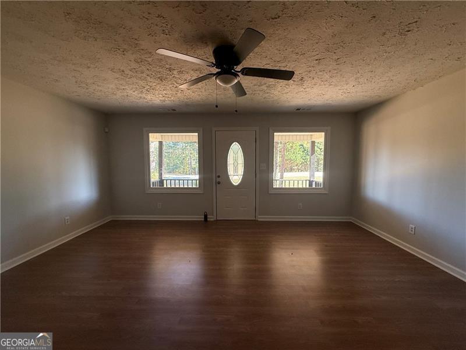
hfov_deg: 102.1
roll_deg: +0.1
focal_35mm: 14
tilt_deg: -5.2
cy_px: 175
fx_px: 188
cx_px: 233
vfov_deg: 85.7
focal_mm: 2.22
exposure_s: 1/99
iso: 200
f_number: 2.2
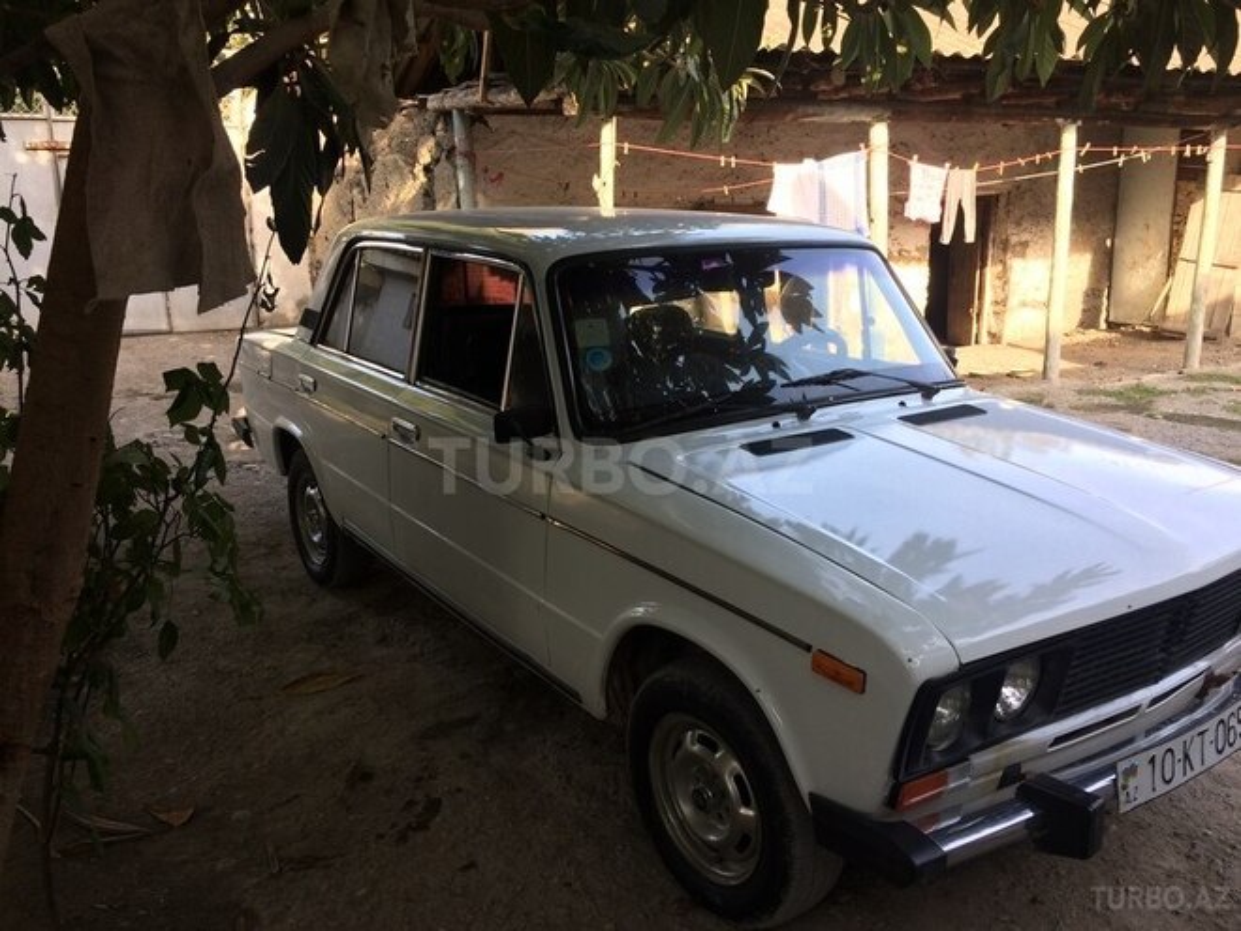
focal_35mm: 29
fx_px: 1040
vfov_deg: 48.2
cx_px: 620
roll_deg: +0.5
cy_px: 466
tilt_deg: -17.4
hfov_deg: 61.7
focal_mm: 4.15
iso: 32
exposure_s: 1/134
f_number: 2.2
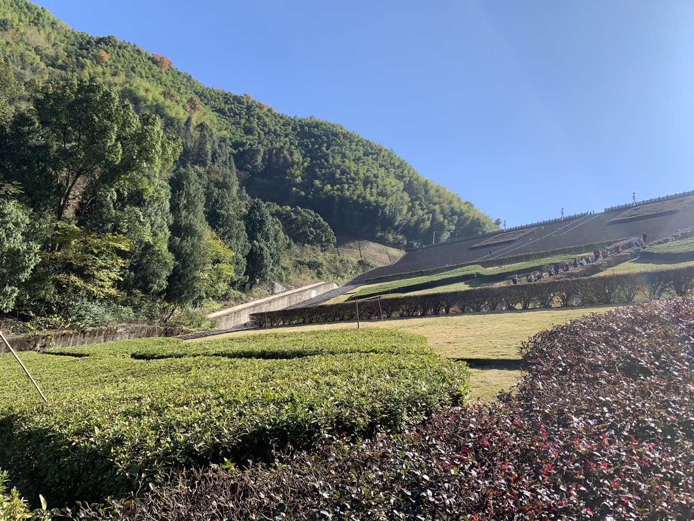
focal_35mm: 26
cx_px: 347
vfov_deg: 53.1
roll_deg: -6.2
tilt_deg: +14.0
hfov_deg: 67.3
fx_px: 521
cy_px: 260
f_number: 1.8
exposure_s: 1/1332
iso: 25
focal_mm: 4.25
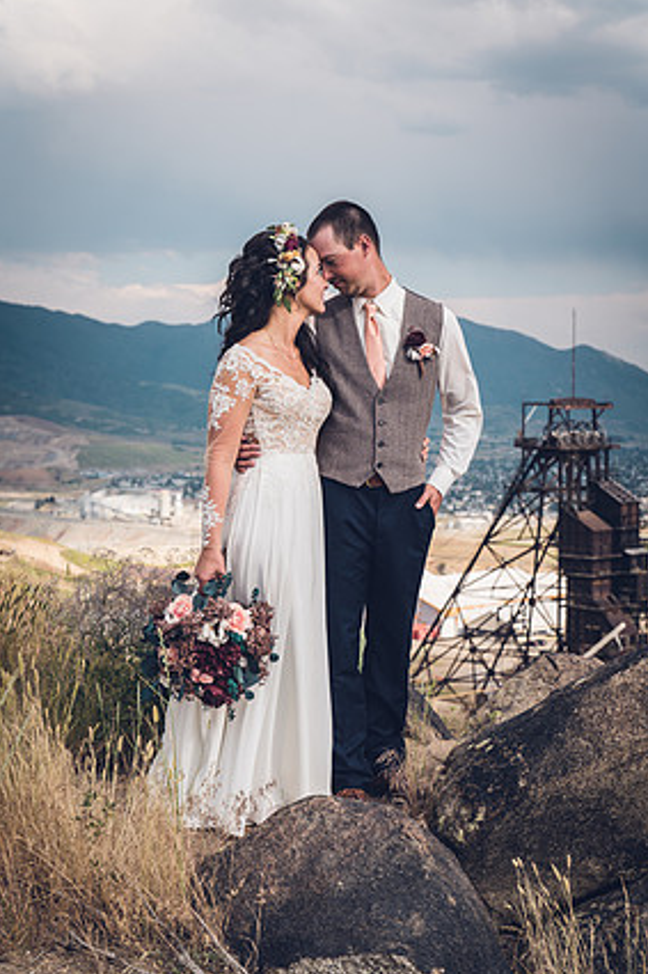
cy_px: 493
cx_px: 323
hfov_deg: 25.5
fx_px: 1432
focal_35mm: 53
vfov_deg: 37.5
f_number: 4.5
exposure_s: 1/500
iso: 100
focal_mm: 50
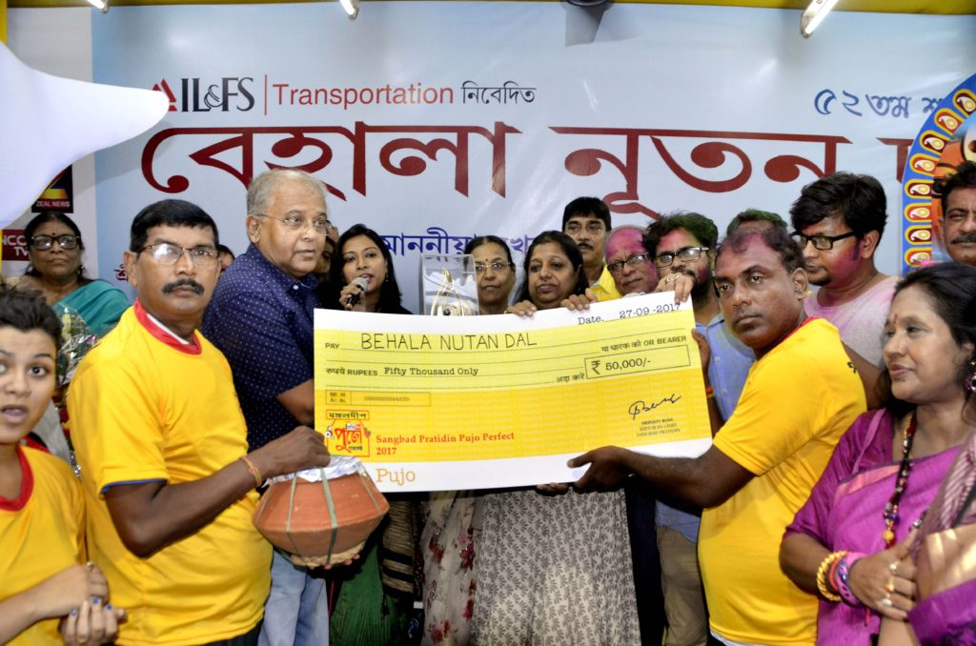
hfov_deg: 67.5
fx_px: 730
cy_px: 323
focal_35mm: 27
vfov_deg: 47.7
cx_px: 488
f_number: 6.3
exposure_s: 1/80
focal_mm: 18
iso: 1000
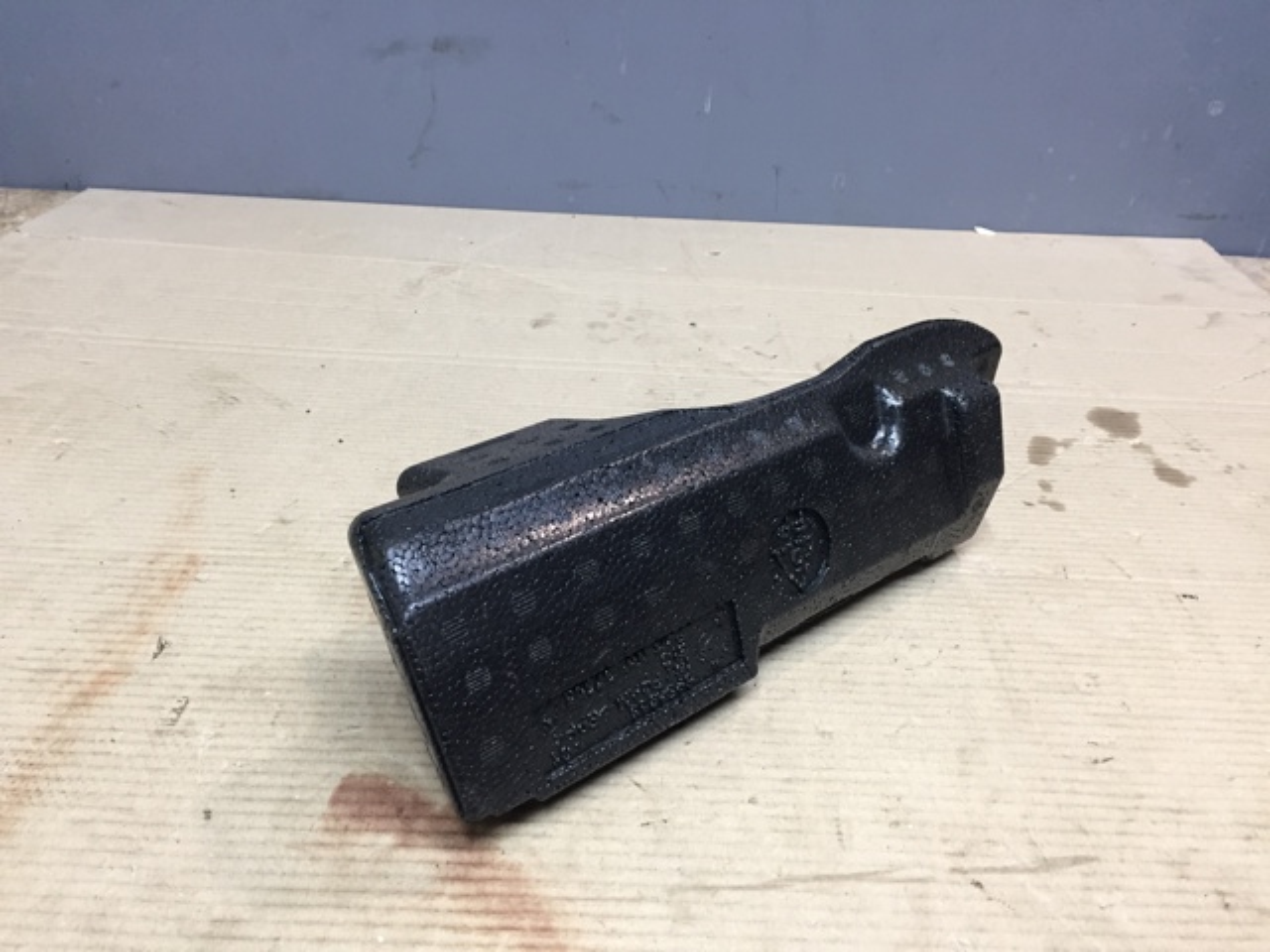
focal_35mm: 29
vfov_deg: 48.2
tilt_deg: -30.2
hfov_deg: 61.7
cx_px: 635
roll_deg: -5.6
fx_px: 1064
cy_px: 476
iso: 80
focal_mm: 4.15
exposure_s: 1/33
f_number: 2.2
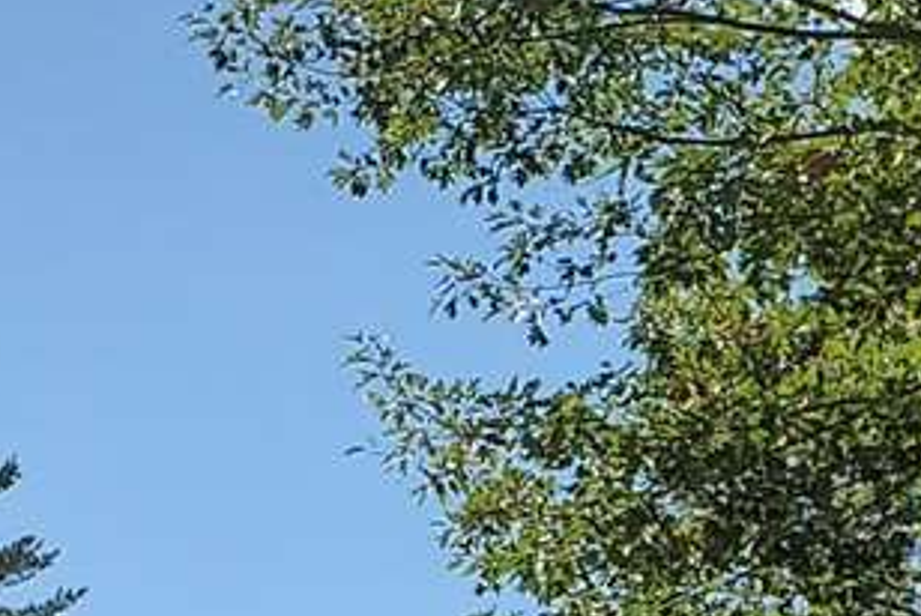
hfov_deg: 10.1
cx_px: 954
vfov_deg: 6.6
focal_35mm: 202
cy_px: 1208
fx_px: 5173
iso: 50
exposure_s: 1/2425
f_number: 2.4
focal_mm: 4.3
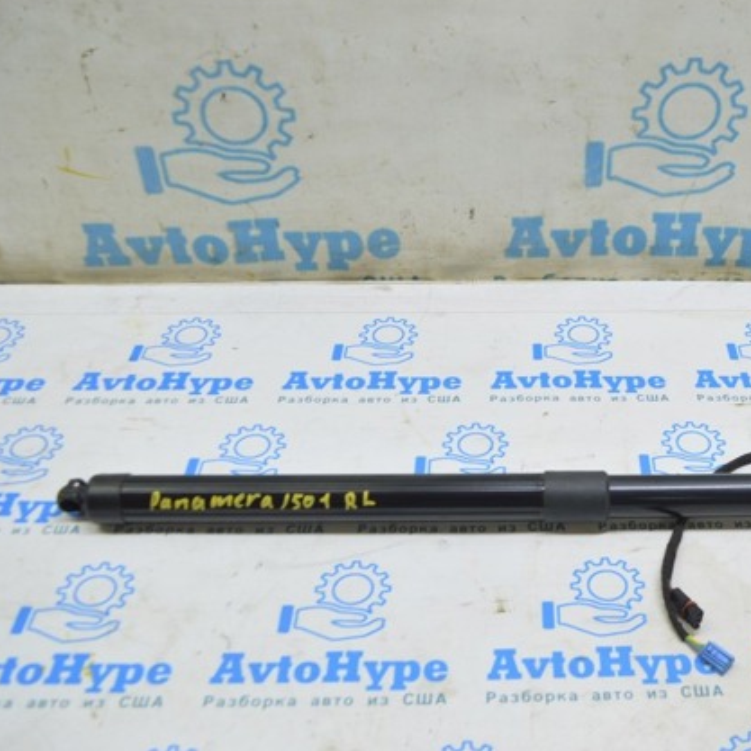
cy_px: 370
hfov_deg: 38.1
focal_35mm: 43
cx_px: 571
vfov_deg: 39.2
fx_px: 1055
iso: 400
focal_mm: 22
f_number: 5.6
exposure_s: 1/20
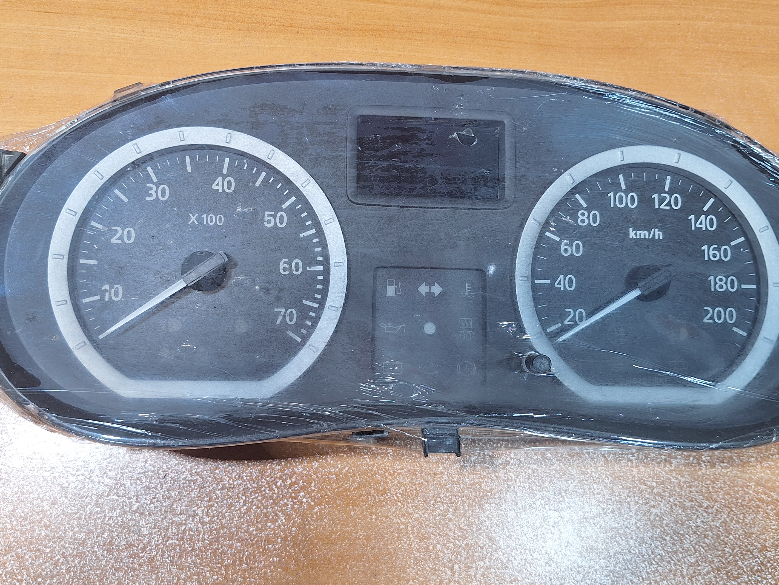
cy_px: 310
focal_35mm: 33
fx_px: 743
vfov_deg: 42.9
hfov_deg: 55.3
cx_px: 371
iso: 80
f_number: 1.8
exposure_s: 1/100
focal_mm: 5.54
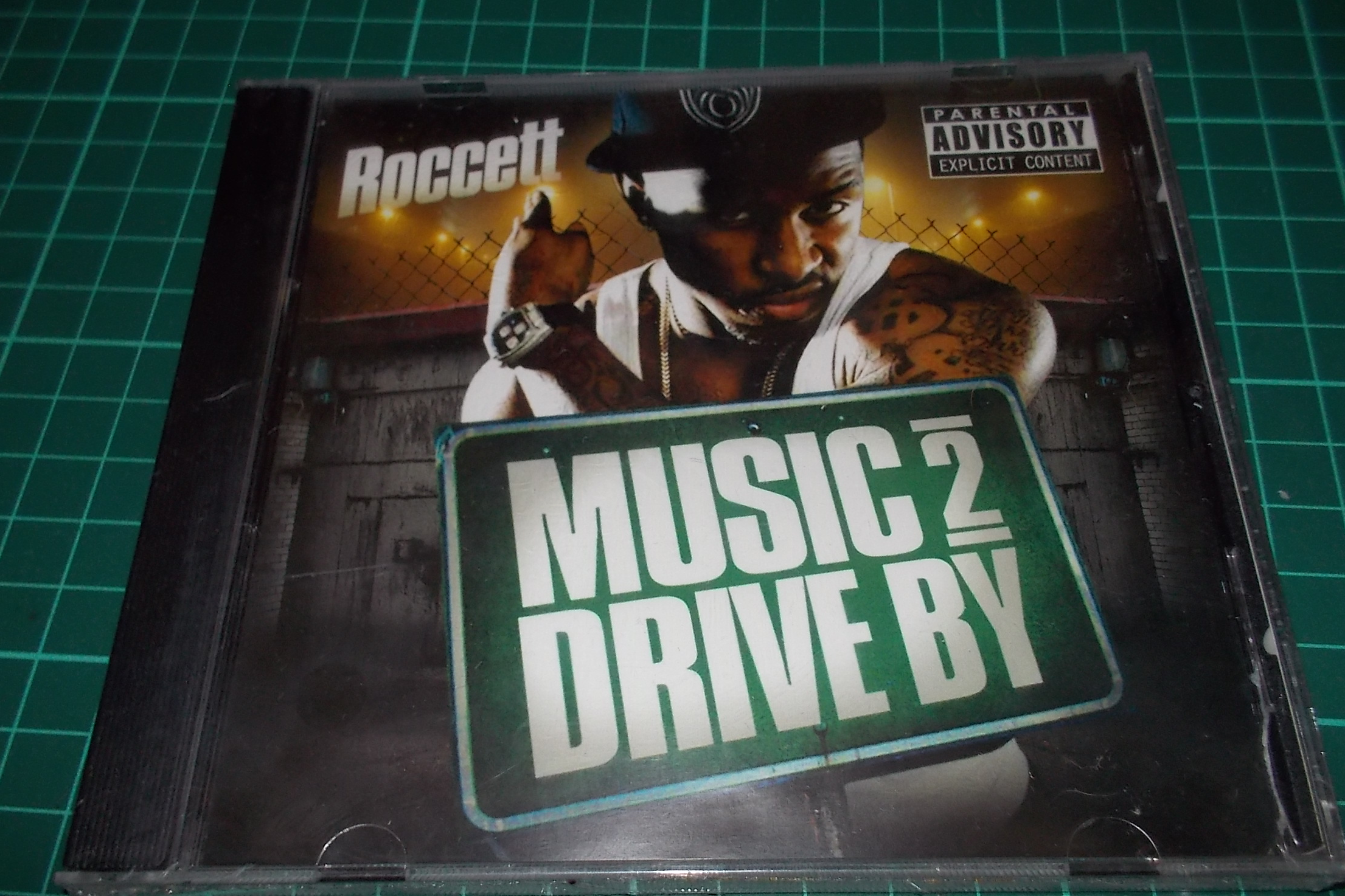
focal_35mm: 31
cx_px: 690
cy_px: 508
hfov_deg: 60.3
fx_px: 1158
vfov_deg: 42.2
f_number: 3.3
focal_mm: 4.1
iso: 200
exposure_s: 1/30
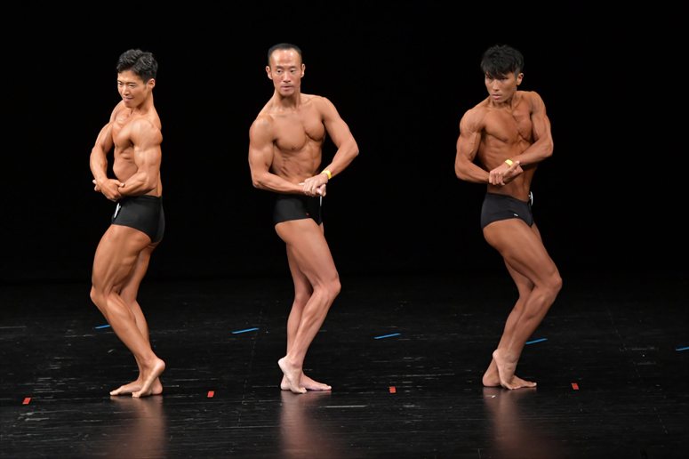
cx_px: 344
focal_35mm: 255
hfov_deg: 8.1
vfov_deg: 5.4
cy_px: 230
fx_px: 4878
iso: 3200
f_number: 5.6
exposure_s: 1/400
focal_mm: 170
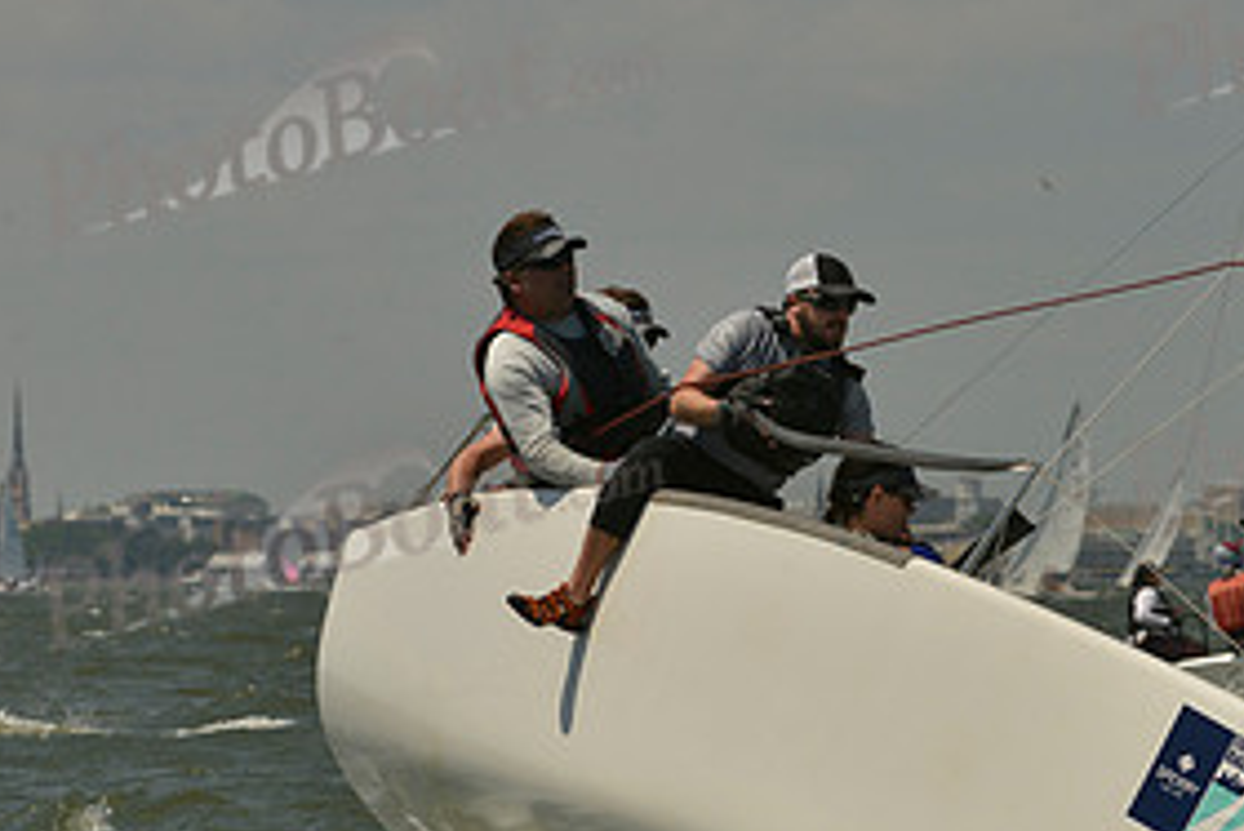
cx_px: 897
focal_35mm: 415
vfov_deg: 3.3
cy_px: 704
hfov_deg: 5.0
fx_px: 14347
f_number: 13
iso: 280
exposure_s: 1/1250
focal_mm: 200
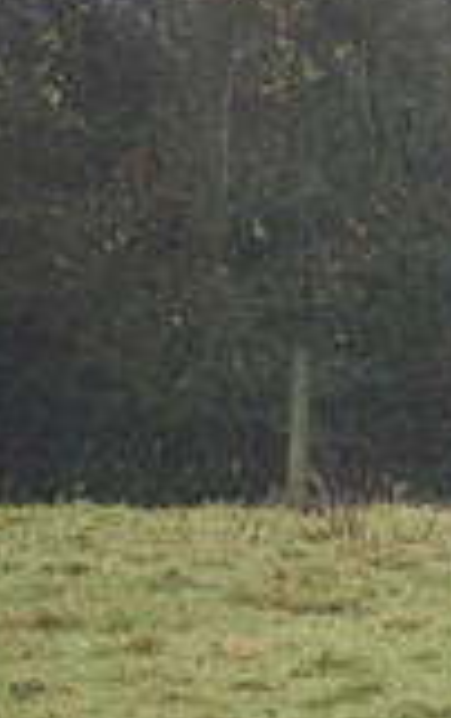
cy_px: 9
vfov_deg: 2.9
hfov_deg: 1.8
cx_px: 1094
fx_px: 14396
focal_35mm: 734
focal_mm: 200
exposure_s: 1/800
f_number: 2.8
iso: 1600
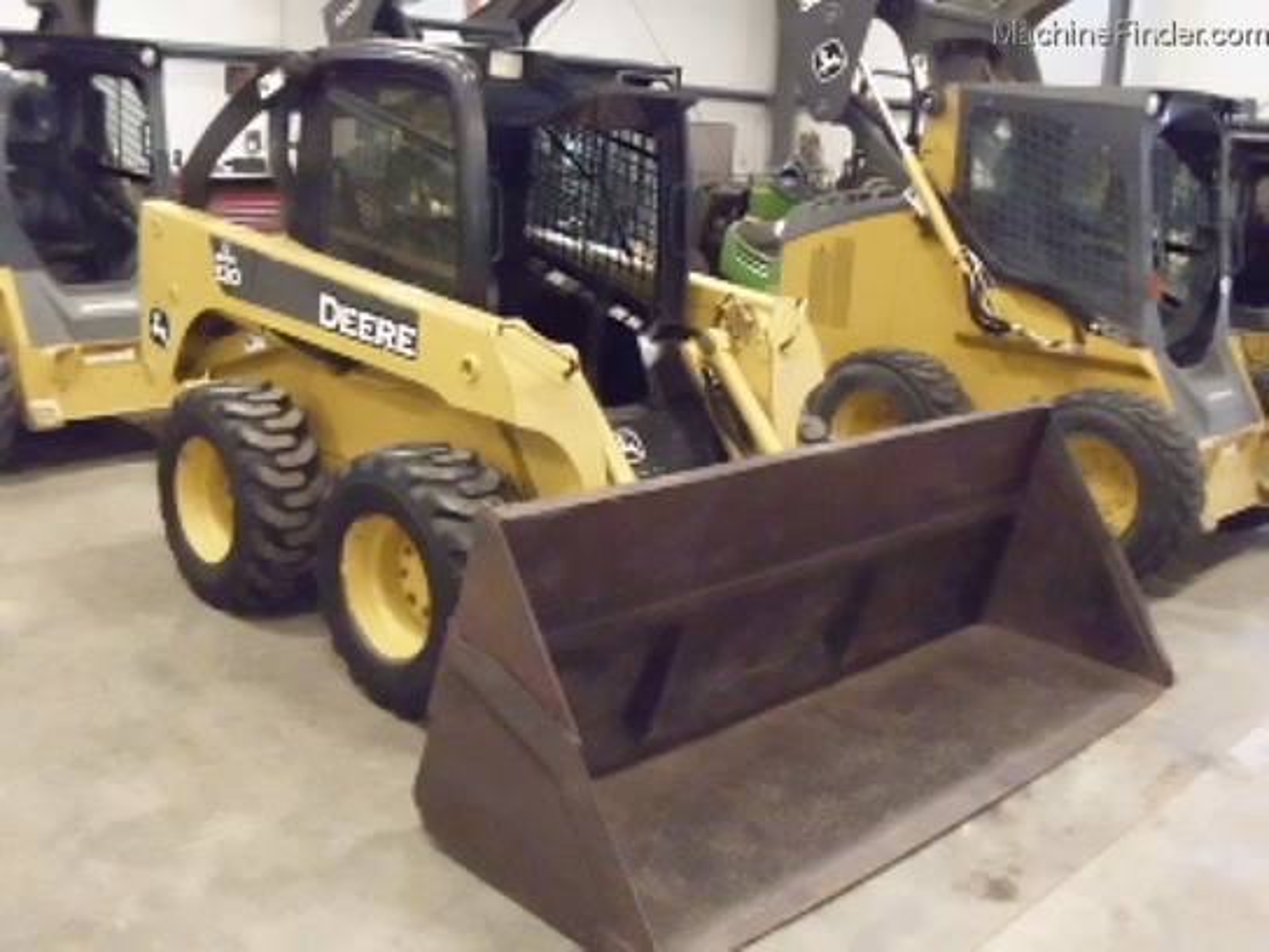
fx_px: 1393
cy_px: 476
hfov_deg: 49.0
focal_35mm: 38
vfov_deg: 37.7
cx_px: 634
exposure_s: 1/60
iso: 1600
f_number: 3
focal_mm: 6.36
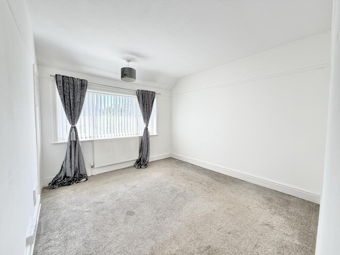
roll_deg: +0.3
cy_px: 128
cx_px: 170
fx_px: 138
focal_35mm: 14
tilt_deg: -4.4
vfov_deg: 85.7
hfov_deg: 102.1
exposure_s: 1/121
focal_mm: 2.22
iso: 64
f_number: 2.2
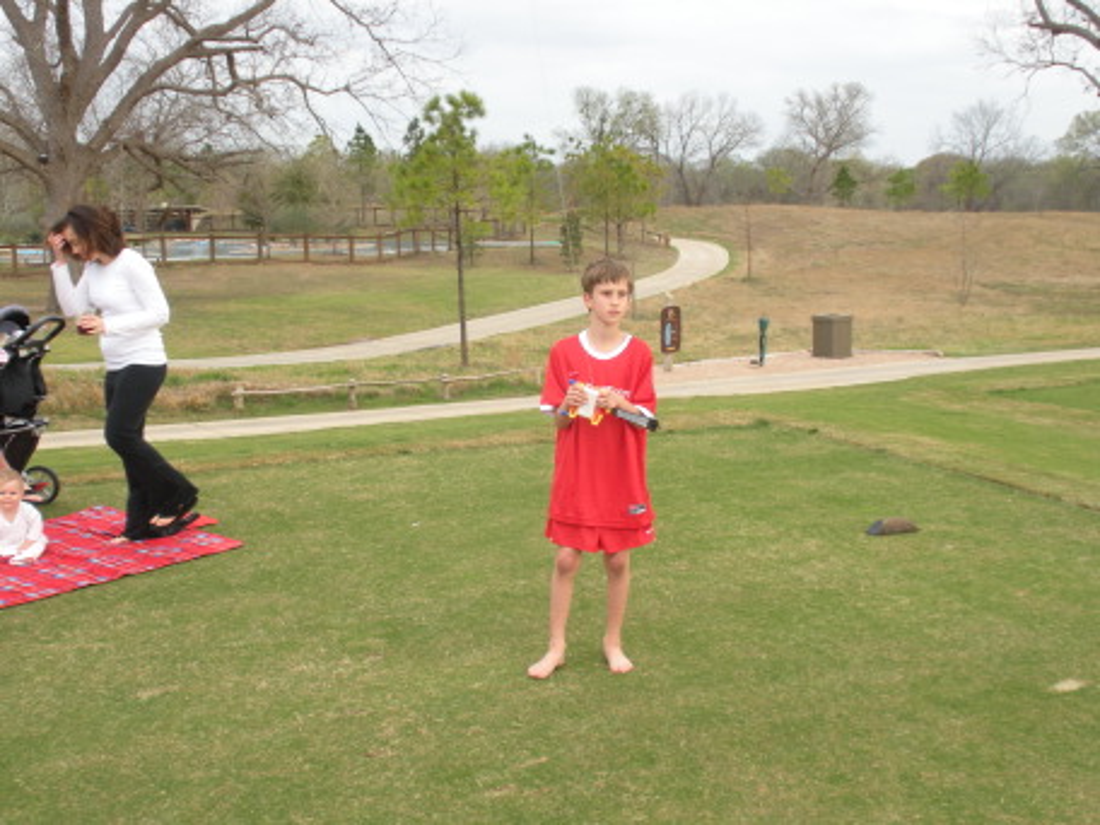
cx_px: 550
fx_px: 1398
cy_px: 412
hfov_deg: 42.9
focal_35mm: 44
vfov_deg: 32.9
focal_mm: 7.7
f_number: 4
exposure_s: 1/57
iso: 83
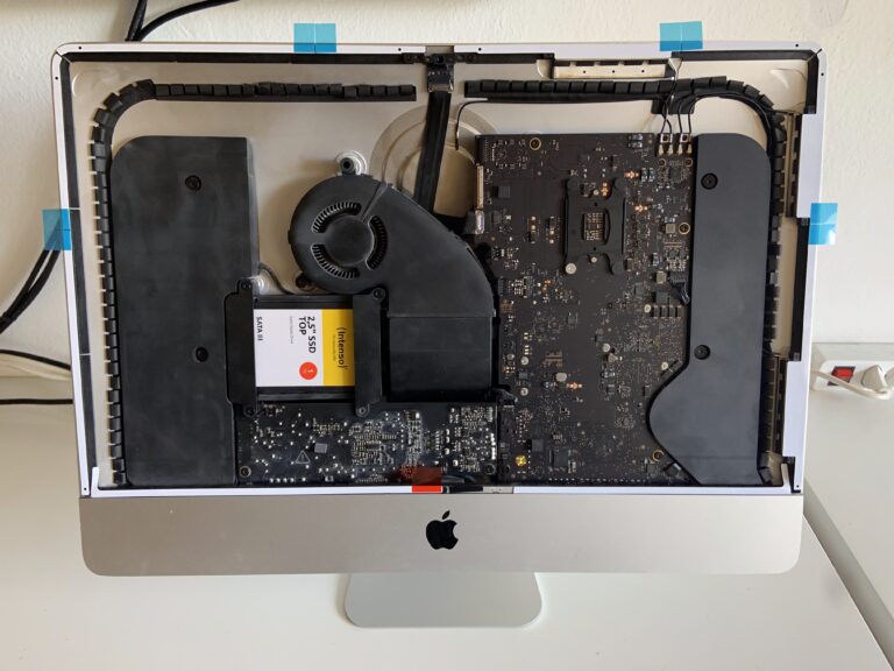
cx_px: 447
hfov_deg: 67.3
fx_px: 671
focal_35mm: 26
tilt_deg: -32.6
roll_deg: +0.8
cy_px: 336
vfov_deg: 53.1
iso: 160
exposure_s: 1/60
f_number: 1.8
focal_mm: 4.25
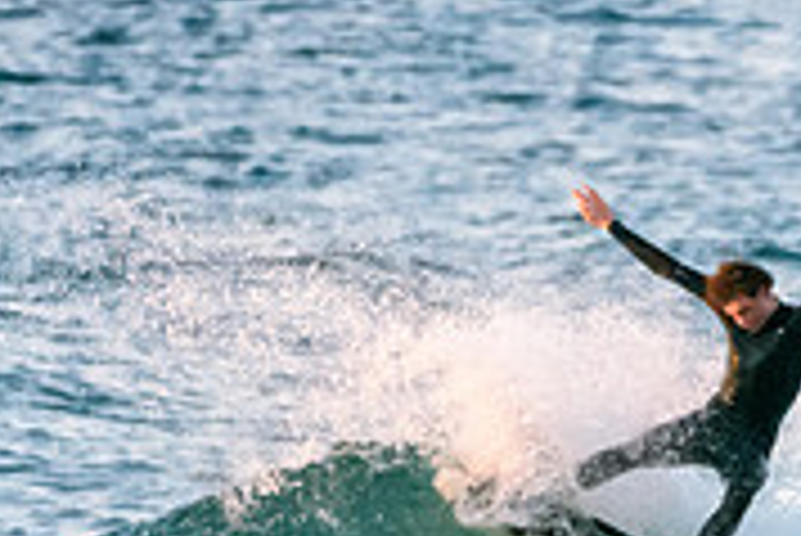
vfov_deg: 0.6
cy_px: 601
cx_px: 716
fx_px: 54466
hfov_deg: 0.8
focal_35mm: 2446
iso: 4000
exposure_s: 1/1600
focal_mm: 500
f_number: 5.6
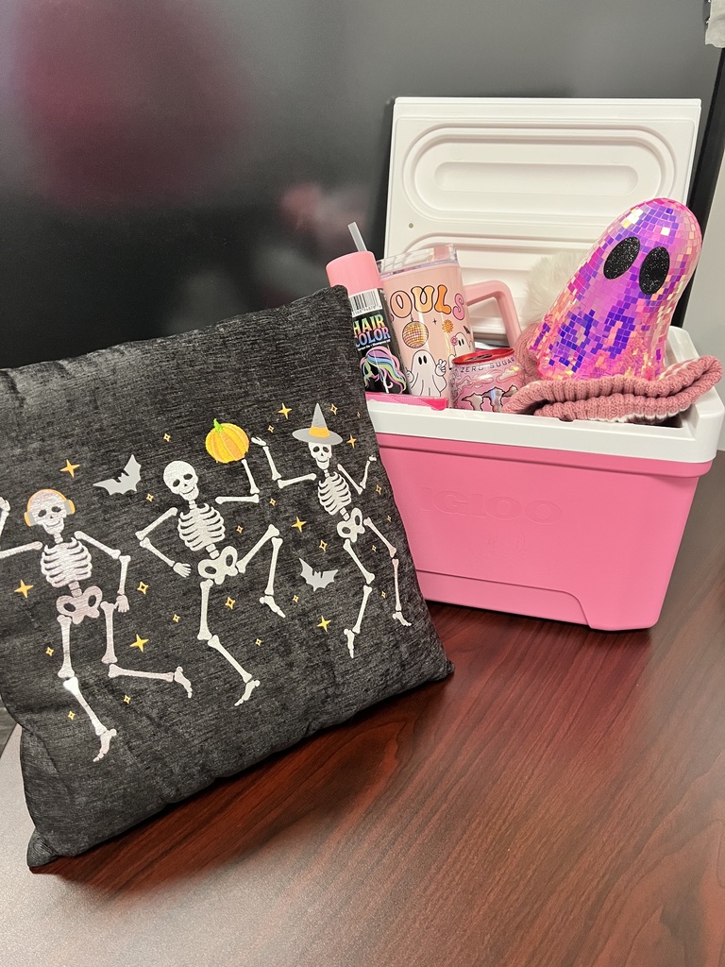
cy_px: 484
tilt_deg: -28.4
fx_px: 726
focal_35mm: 26
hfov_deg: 53.1
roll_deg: +1.2
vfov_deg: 67.3
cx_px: 362
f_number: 1.5
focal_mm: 5.7
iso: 400
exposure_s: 1/60
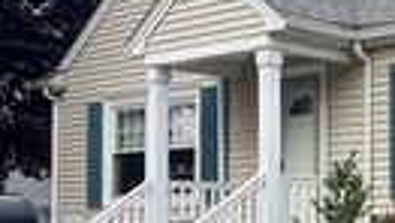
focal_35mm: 100
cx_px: 537
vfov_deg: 12.0
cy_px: 212
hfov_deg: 19.4
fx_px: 1048
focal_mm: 6.76
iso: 80
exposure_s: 1/1855
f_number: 1.78
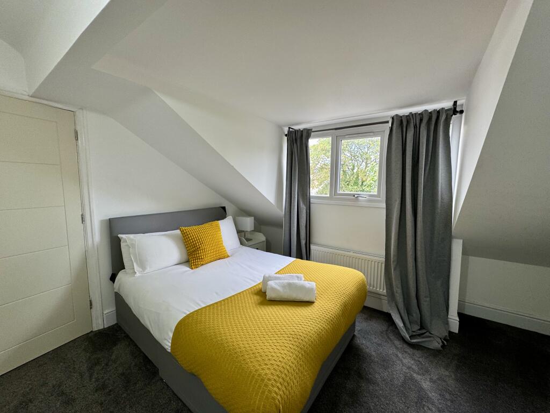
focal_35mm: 14
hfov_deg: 102.1
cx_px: 275
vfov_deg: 85.7
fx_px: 222
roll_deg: +1.2
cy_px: 206
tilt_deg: -6.1
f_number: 2.2
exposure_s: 1/99
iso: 64
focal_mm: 2.22
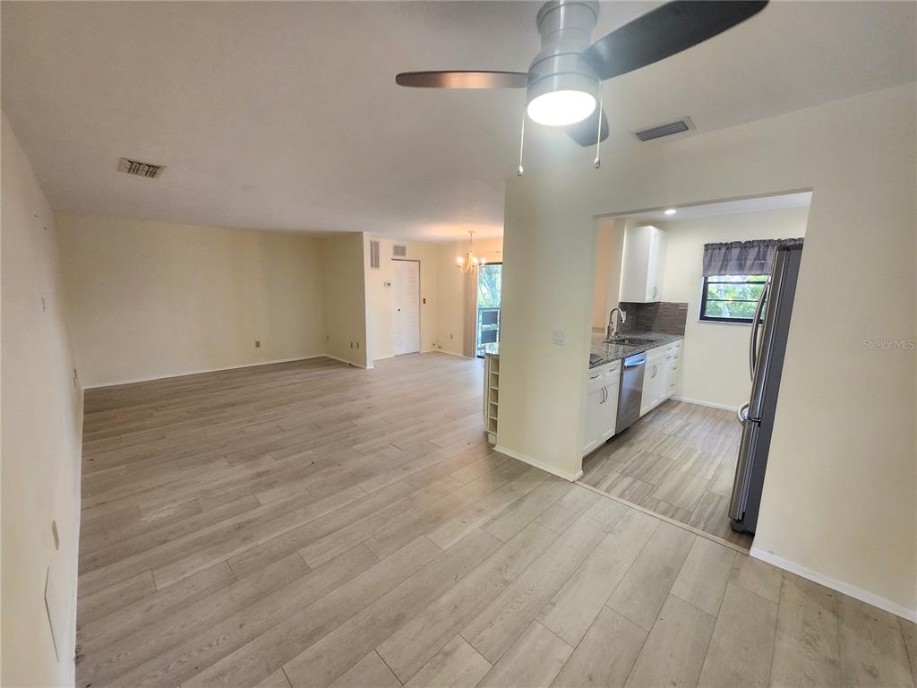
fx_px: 344
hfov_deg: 106.2
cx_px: 458
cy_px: 344
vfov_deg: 89.9
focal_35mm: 13
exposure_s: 1/60
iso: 200
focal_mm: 1.74
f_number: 2.2
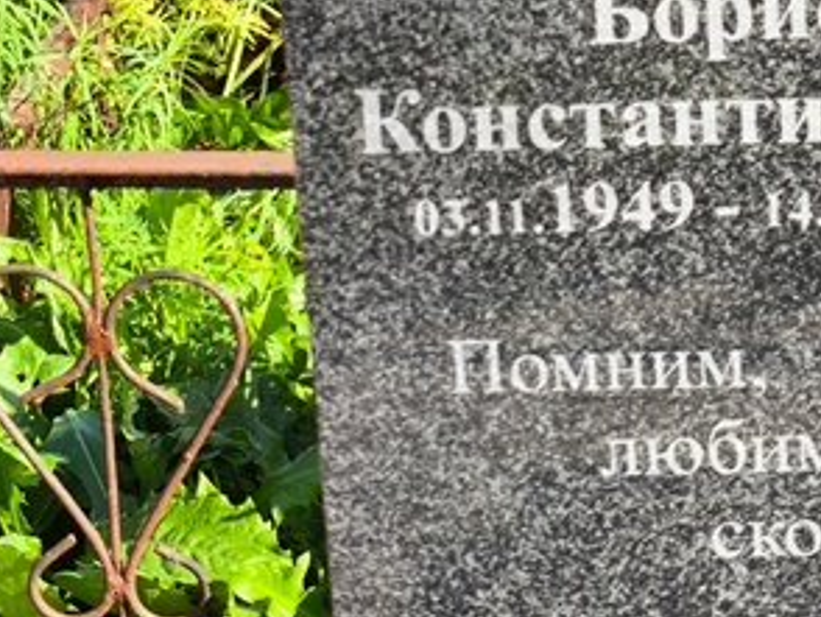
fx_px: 3228
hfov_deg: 14.4
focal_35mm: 136
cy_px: 162
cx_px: 644
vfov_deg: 10.9
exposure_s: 1/353
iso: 50
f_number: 1.7
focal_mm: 4.71
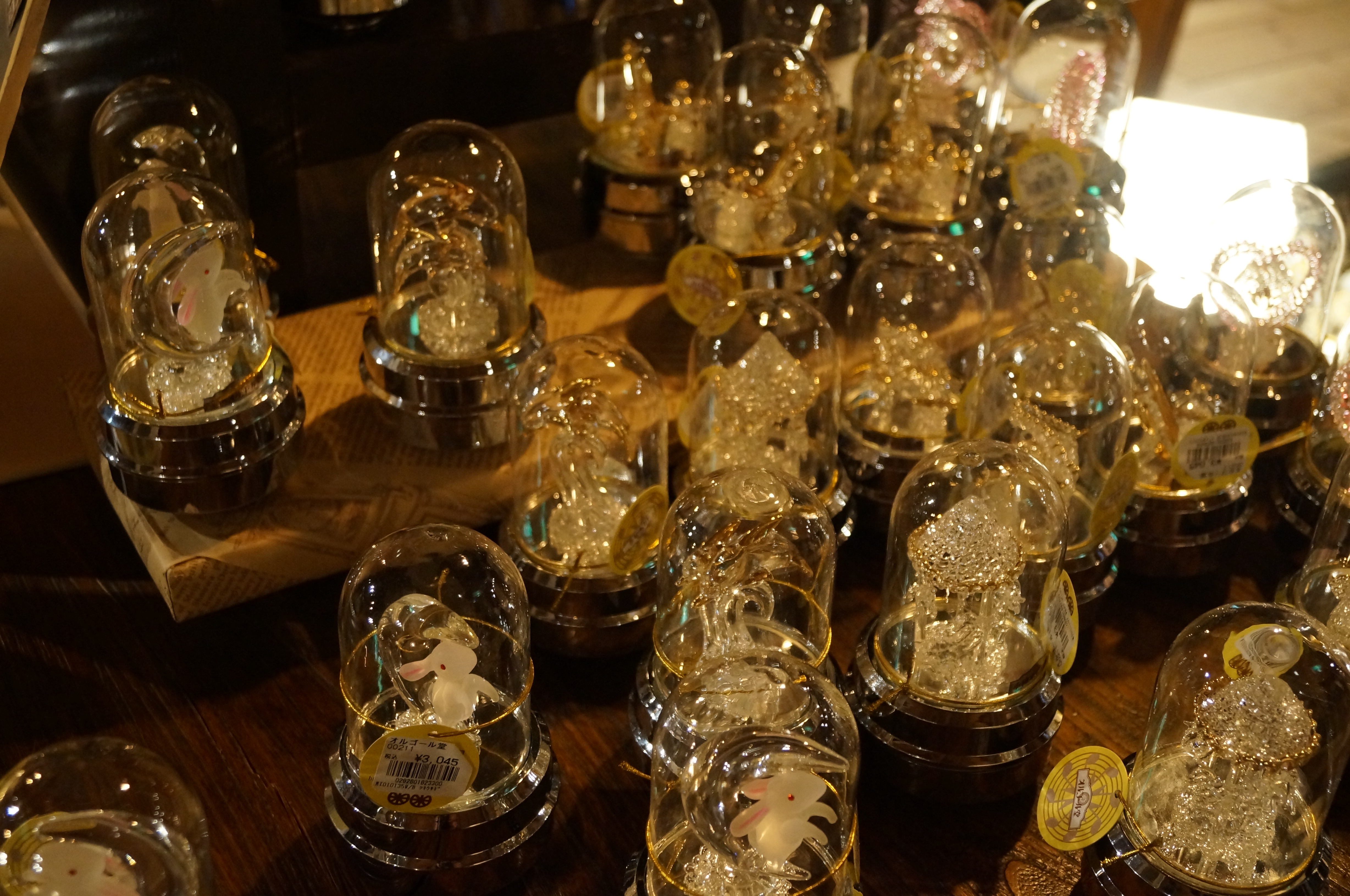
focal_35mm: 42
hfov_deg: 46.4
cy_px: 448
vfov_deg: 31.8
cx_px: 675
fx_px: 1573
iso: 2000
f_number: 4.5
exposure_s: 1/60
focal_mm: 28
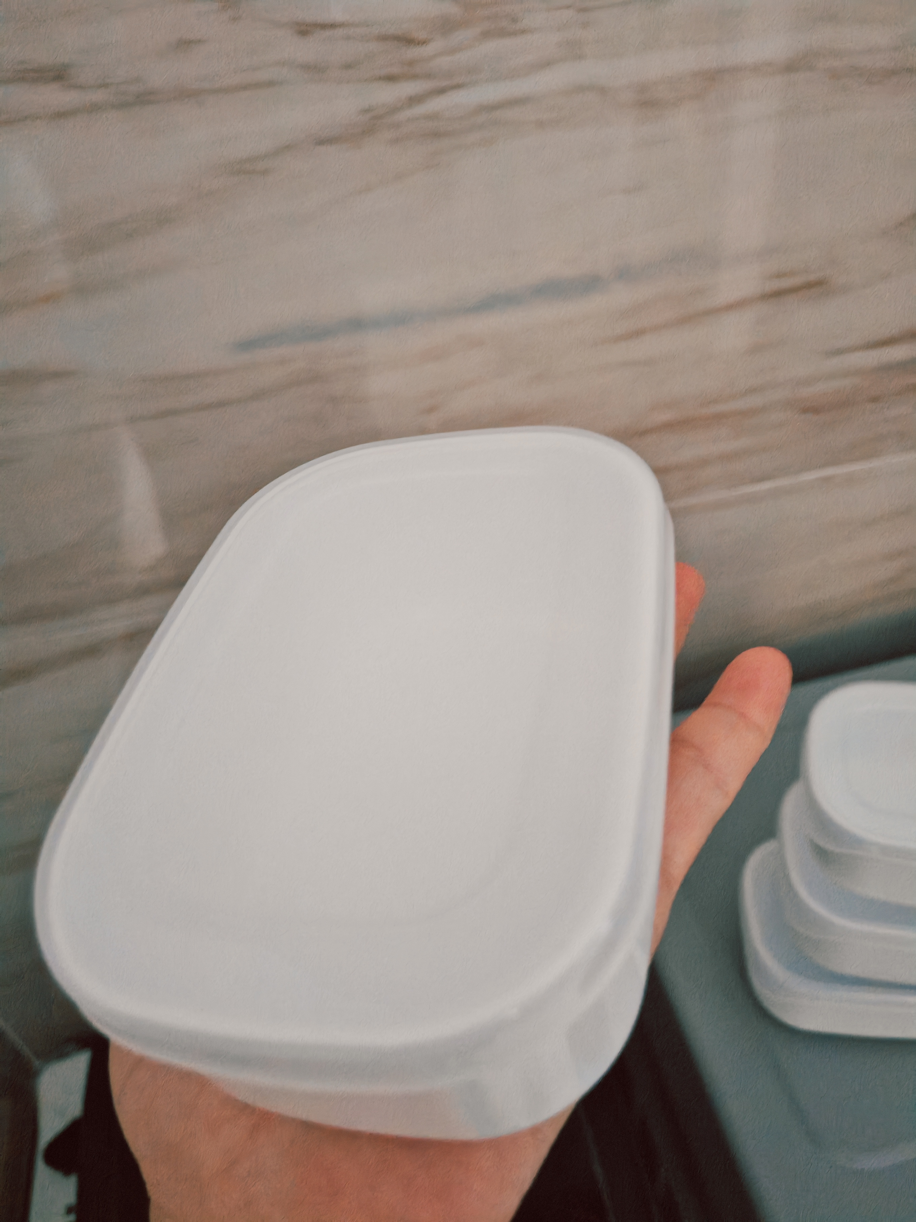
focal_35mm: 24
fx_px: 847
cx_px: 458
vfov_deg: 71.6
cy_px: 611
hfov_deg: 56.8
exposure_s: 1/24
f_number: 1.95
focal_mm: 5.52
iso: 2500
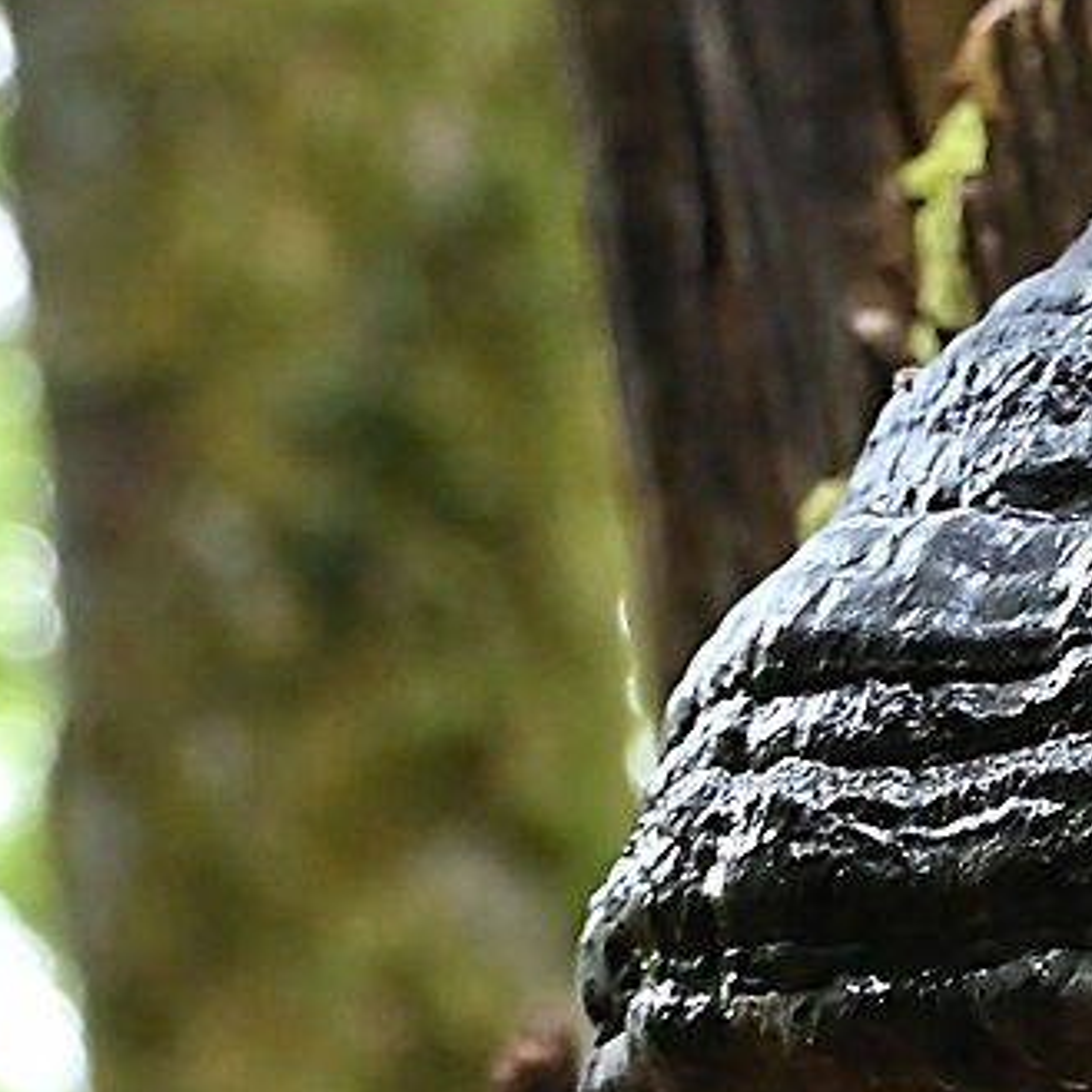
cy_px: 2665
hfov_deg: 7.7
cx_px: 2244
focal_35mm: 217
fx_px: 7745
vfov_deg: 7.5
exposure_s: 1/100
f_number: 7.1
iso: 2500
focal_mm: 35
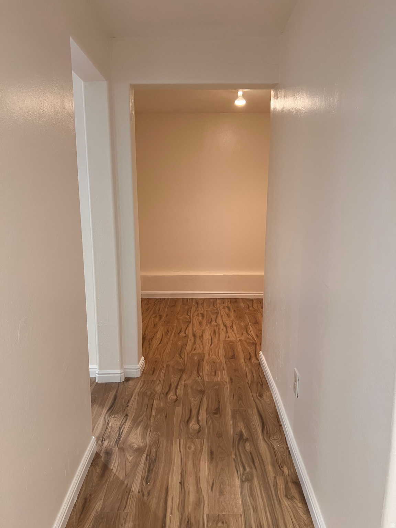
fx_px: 397
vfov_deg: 67.3
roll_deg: -0.1
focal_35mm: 26
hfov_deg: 53.1
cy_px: 264
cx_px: 198
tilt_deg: -9.4
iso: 160
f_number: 1.5
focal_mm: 5.7
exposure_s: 1/60
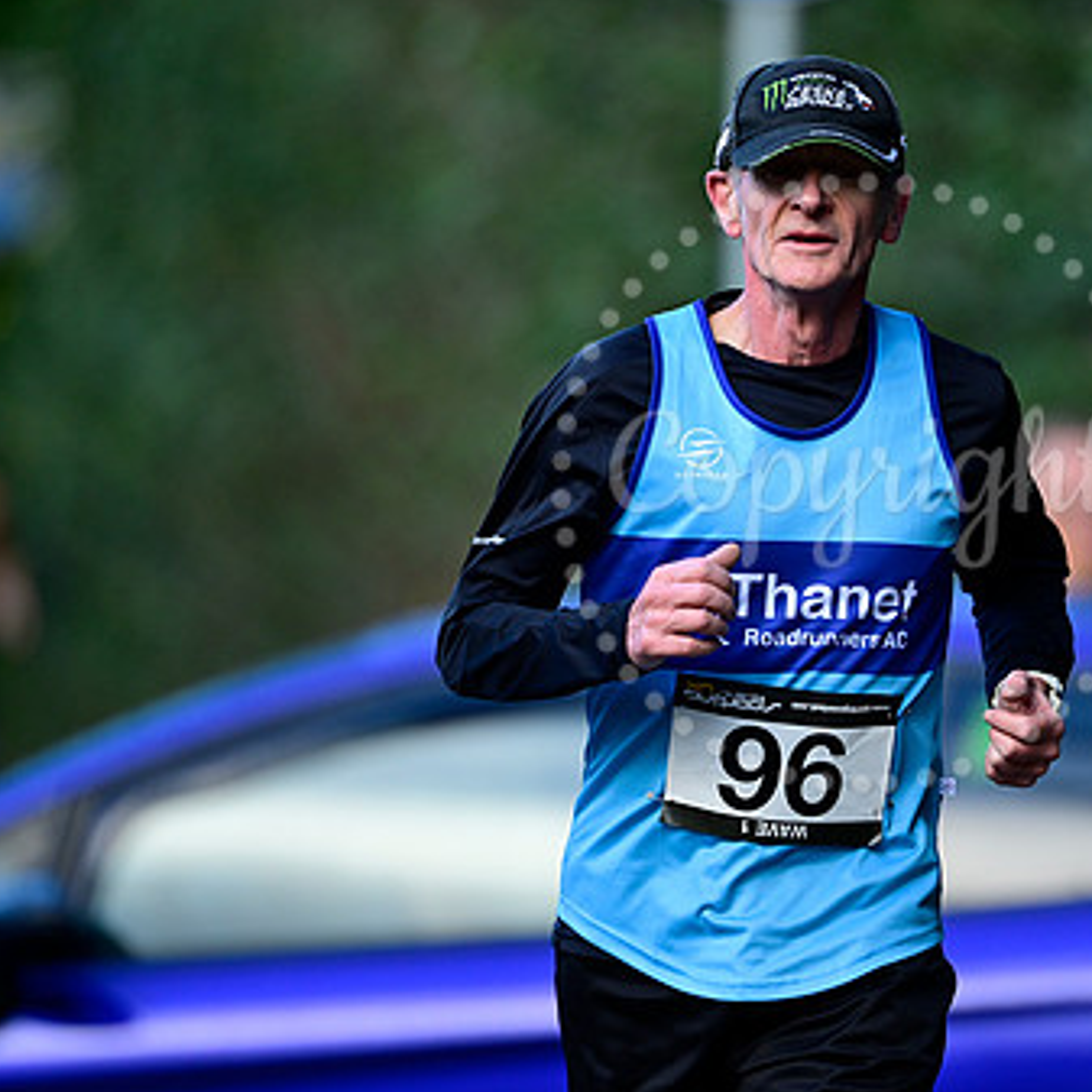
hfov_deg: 3.0
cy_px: 478
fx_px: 20915
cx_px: 862
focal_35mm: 586
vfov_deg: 3.0
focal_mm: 400
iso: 800
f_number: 2.8
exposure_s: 1/1000
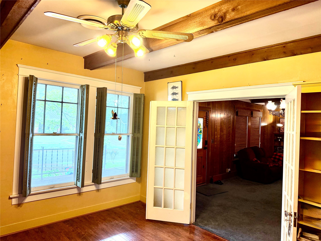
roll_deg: -2.6
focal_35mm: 24
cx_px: 160
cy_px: 120
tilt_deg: +1.8
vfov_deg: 56.8
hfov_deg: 71.6
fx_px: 223
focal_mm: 6.76
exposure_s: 1/120
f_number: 1.78
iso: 320
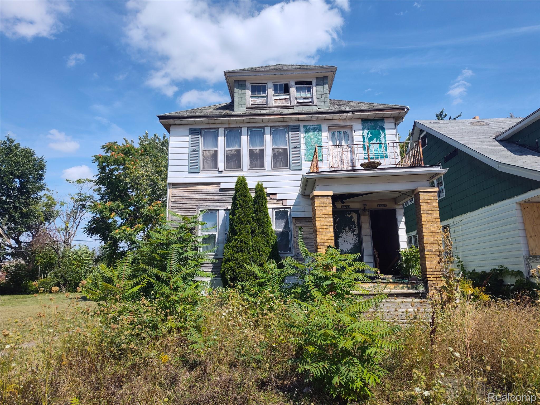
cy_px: 202
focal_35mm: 23
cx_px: 270
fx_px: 359
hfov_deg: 73.9
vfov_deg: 58.9
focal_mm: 5.56
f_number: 1.8
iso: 100
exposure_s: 1/2026
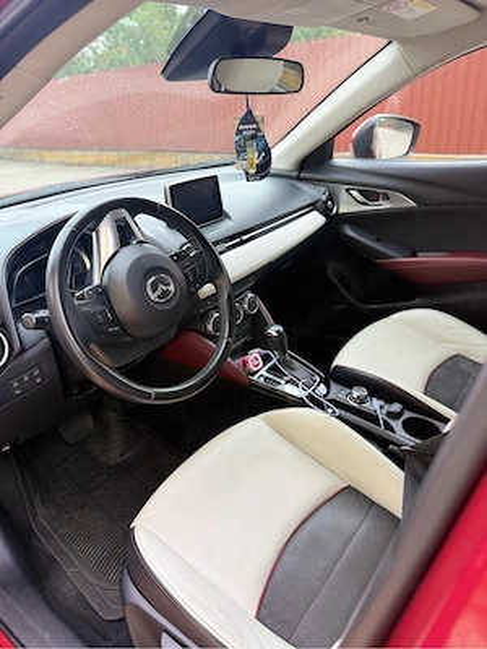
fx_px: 450
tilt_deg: -26.4
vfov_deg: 71.6
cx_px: 244
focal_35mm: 24
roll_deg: +3.8
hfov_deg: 56.8
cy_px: 324
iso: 80
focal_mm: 6.76
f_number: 1.78
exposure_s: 1/497
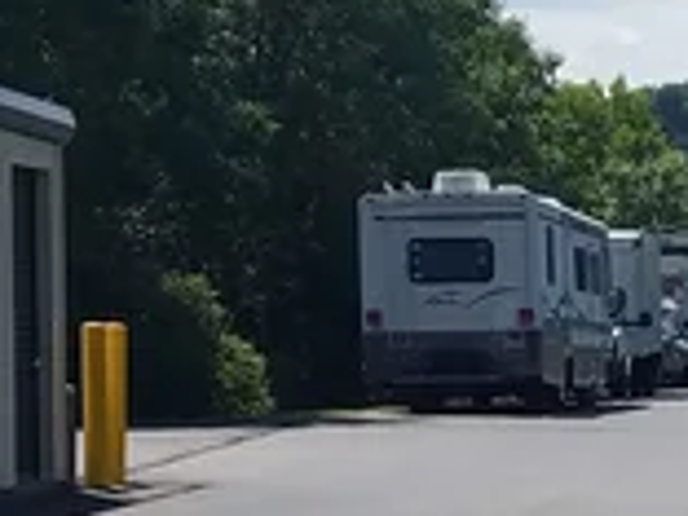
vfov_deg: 8.9
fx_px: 3319
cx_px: 948
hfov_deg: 11.5
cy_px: 410
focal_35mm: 167
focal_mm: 4.2
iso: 50
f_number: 1.7
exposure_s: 1/4096
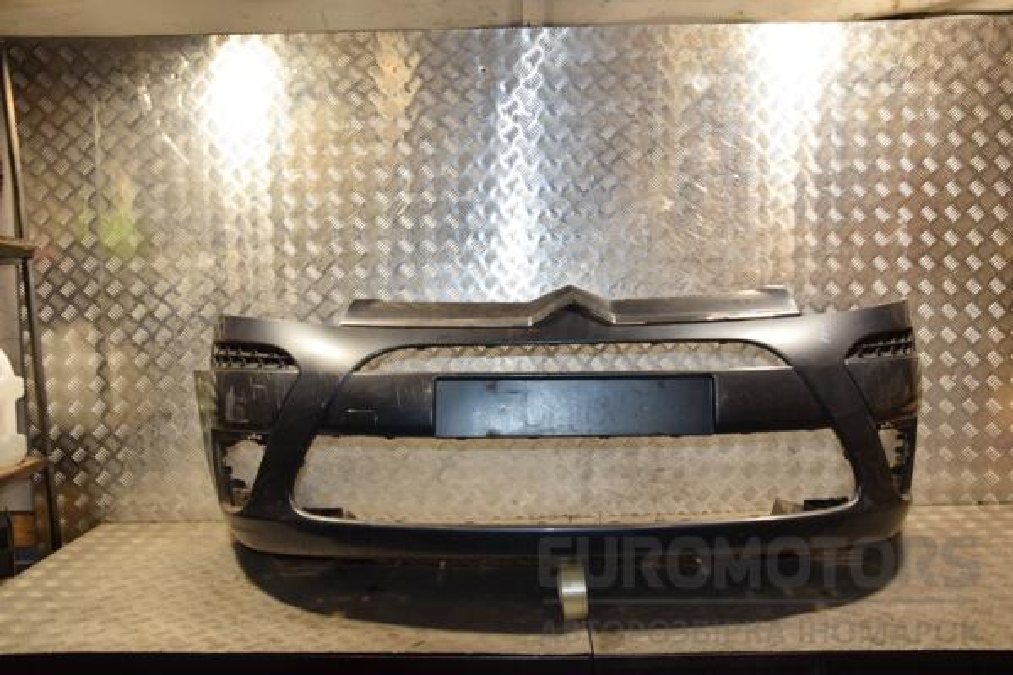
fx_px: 929
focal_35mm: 33
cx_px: 506
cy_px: 338
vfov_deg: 40.0
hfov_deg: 57.2
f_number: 7.1
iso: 800
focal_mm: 22
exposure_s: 1/200
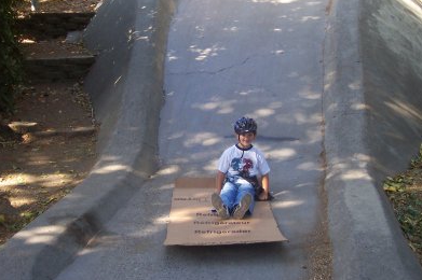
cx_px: 213
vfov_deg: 27.5
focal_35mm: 49
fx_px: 574
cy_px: 125
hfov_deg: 40.4
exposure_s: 1/250
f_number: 3
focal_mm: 7
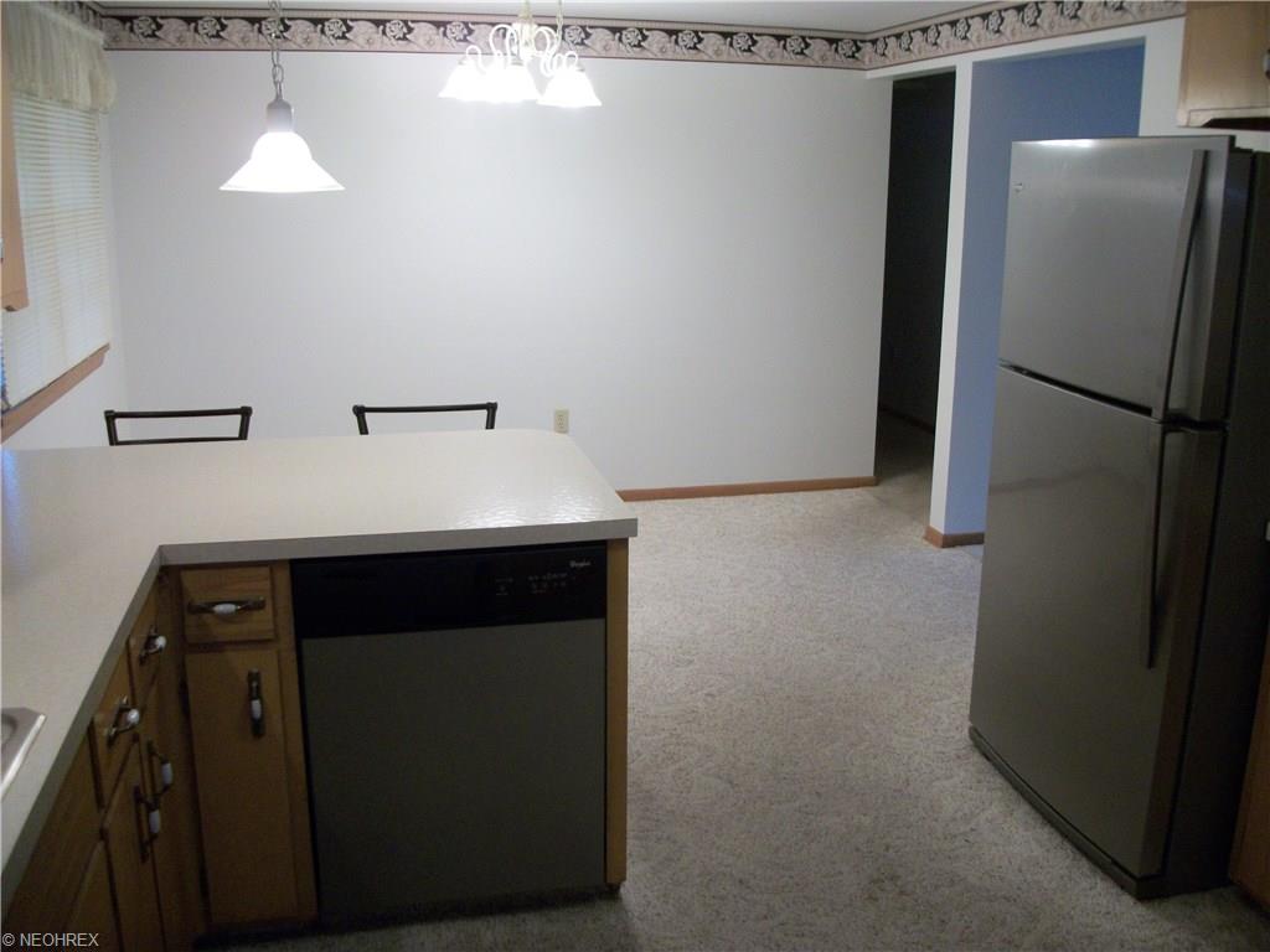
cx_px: 635
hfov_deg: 56.8
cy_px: 476
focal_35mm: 32
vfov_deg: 44.2
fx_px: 1174
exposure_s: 1/30
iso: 160
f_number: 2.9
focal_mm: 5.7
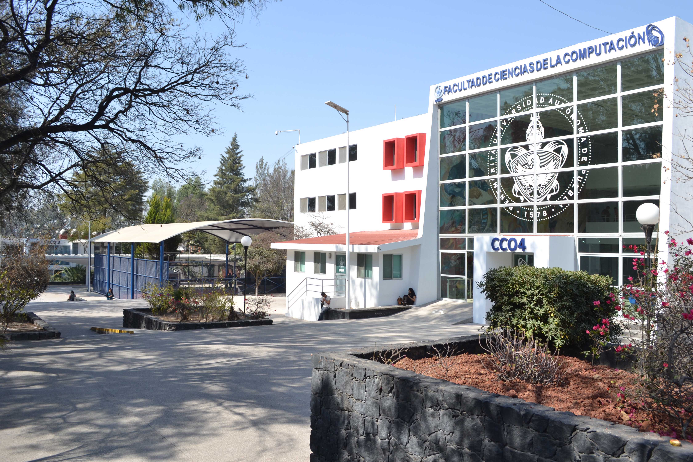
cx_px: 346
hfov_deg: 61.9
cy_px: 231
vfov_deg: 43.6
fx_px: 577
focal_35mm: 30
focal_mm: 20
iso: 100
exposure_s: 1/200
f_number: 7.1
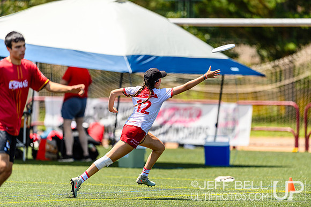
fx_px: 3456
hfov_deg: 5.2
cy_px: 104
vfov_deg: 3.4
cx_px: 156
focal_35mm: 400
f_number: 3.2
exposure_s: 1/1250
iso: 100
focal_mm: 400
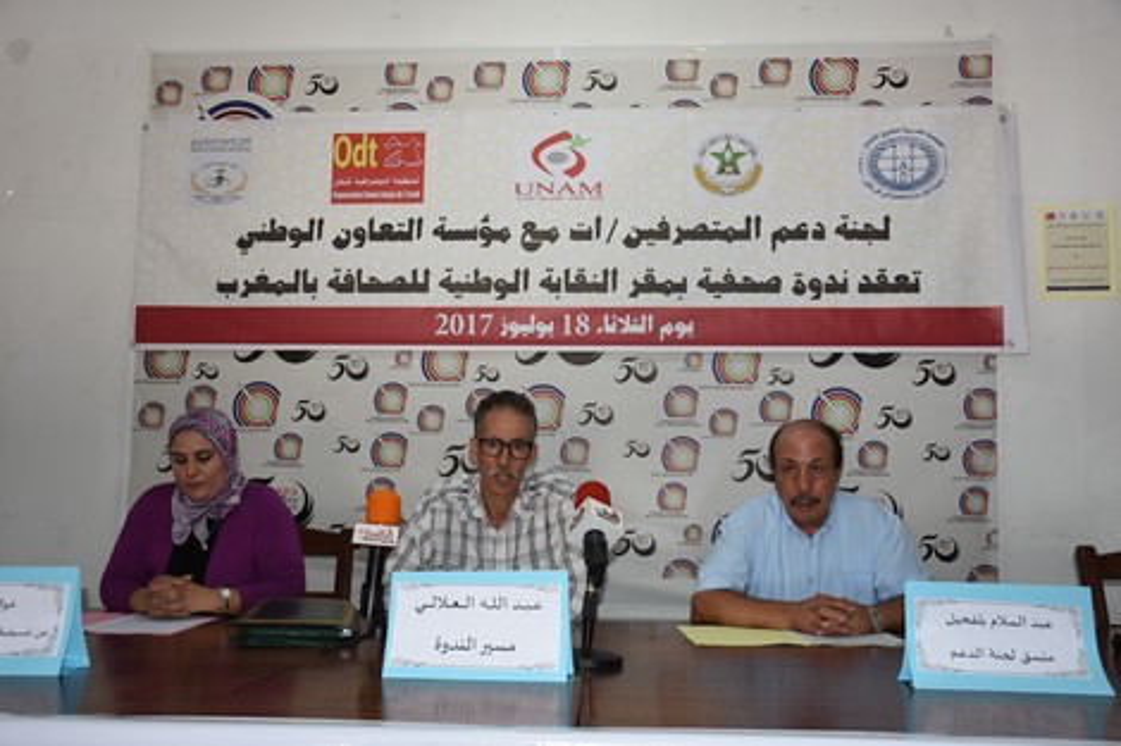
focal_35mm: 36
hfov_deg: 53.1
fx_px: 1121
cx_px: 560
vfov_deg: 36.8
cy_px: 373
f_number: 4.5
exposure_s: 1/80
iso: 500
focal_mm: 24
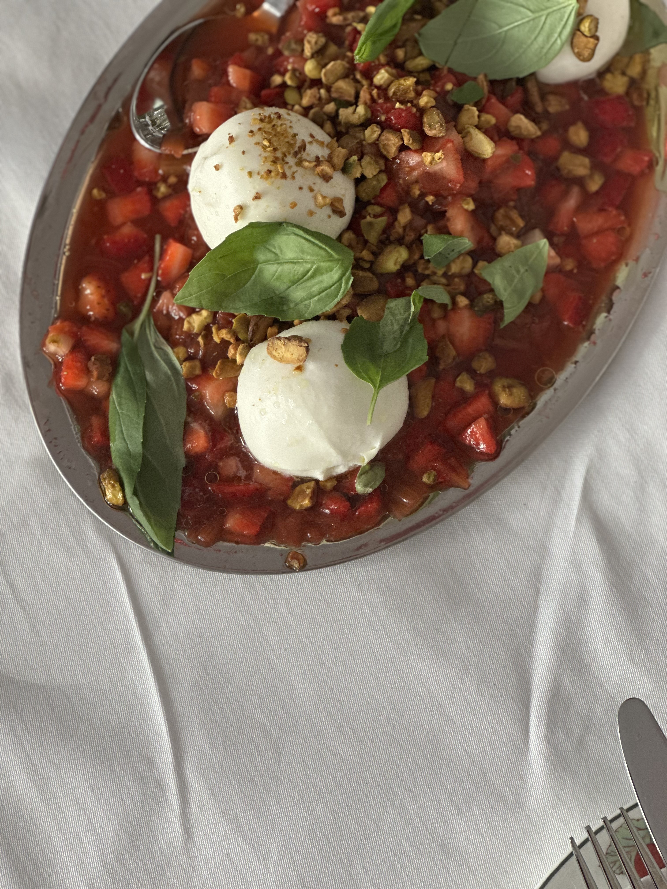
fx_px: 1978
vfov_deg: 25.3
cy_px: 444
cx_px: 334
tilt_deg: -76.7
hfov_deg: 19.1
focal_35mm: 77
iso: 250
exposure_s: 1/85
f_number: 2.8
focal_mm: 9
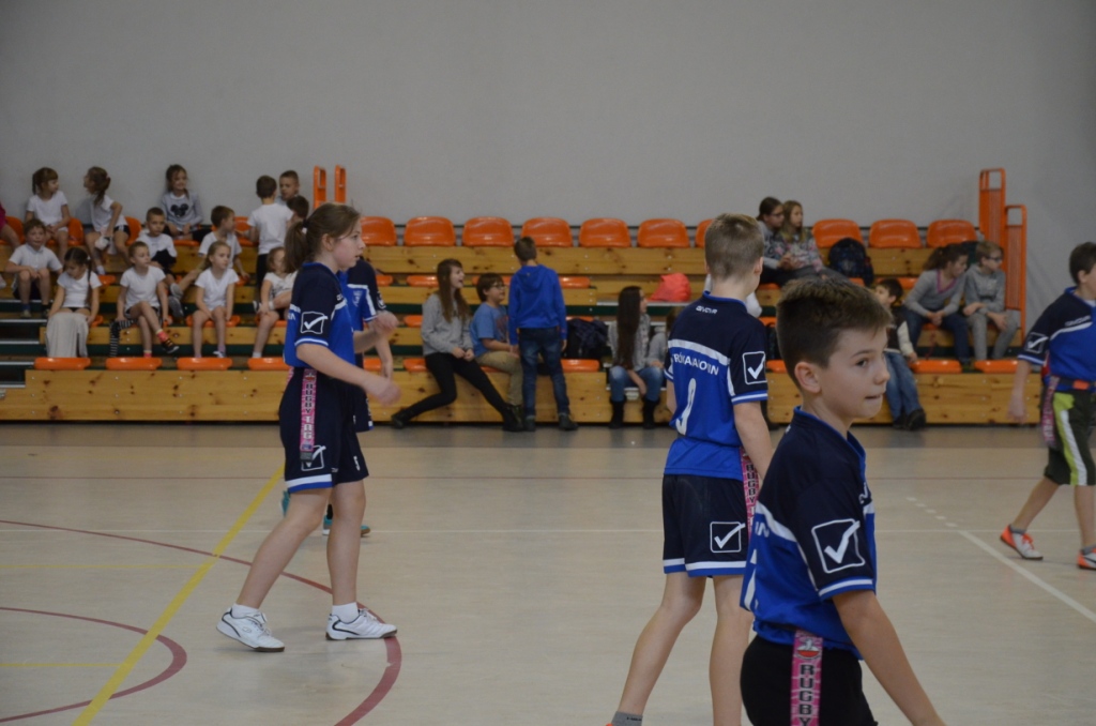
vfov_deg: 14.6
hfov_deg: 22.0
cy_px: 363
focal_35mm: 93
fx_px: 2825
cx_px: 548
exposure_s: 1/125
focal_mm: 62
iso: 1600
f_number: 5.3
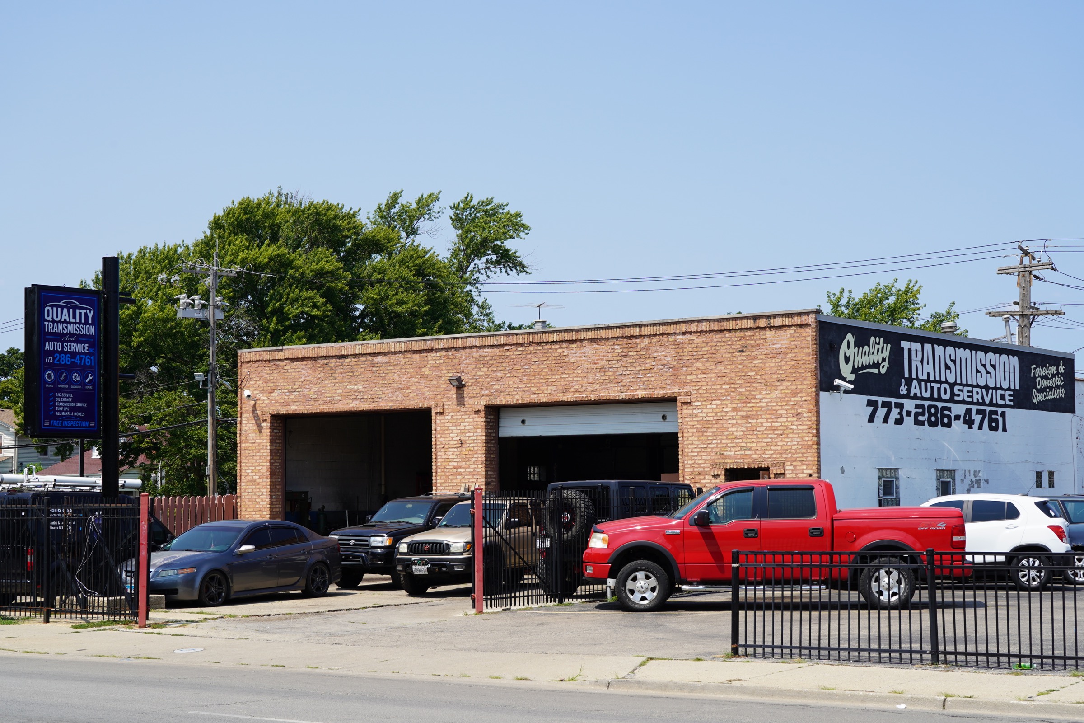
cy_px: 362
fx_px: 1867
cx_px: 542
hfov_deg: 32.4
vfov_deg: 21.9
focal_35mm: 62
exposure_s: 1/160
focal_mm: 62
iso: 100
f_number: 11
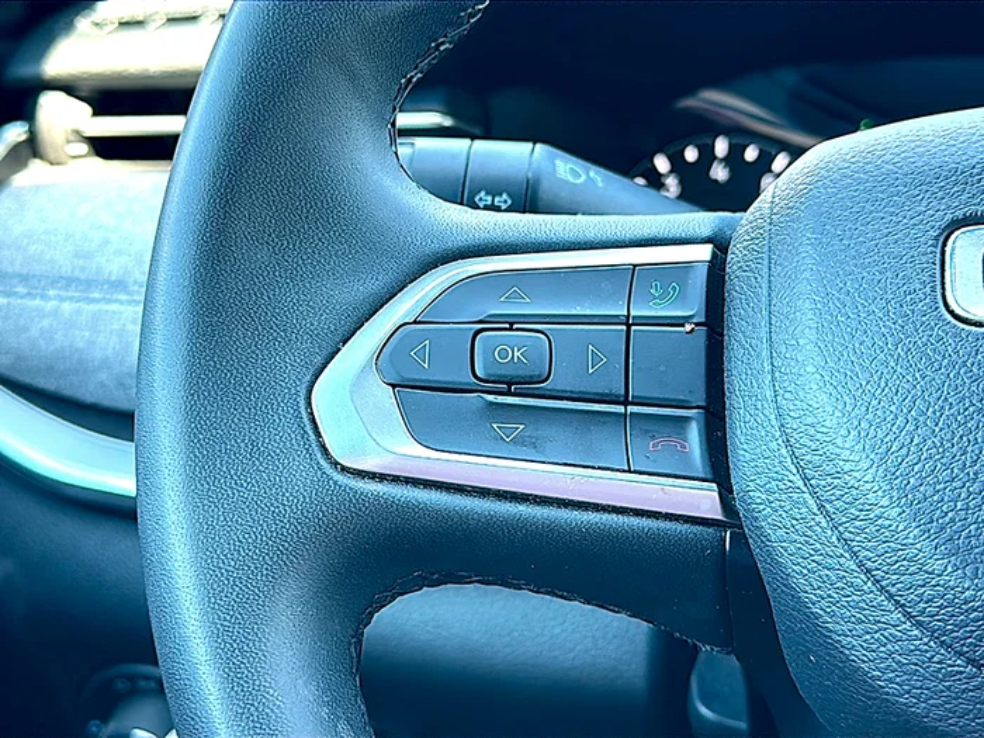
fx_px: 1222
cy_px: 369
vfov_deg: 33.6
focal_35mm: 43
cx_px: 492
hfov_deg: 43.9
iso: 50
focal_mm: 6.86
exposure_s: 1/64
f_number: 1.78
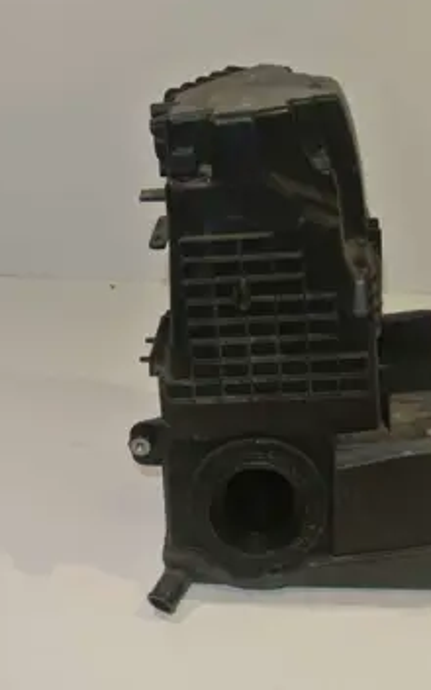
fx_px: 996
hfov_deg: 24.4
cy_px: 341
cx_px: 245
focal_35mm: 53
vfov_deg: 38.2
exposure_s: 1/60
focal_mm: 12.7
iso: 200
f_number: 3.8
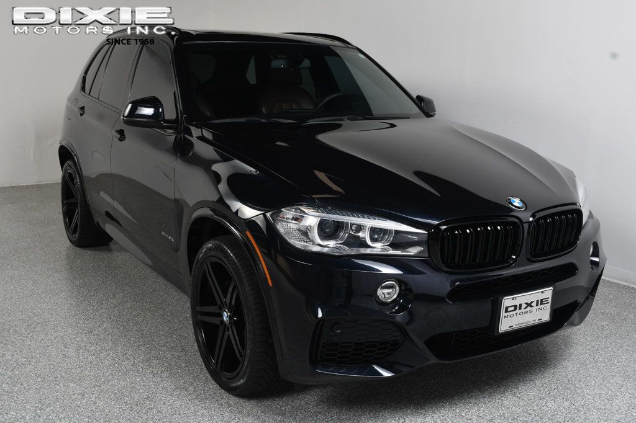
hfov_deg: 49.6
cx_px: 318
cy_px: 212
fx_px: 689
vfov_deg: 34.2
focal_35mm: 39
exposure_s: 1/160
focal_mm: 26
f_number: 10
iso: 100
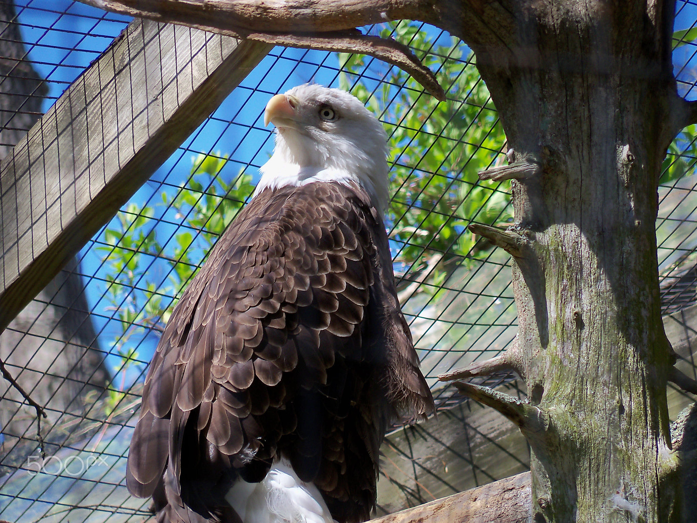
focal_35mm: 350
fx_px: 7047
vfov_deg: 4.2
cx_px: 348
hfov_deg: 5.7
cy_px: 262
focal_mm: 62
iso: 80
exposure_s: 1/200
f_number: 4.8
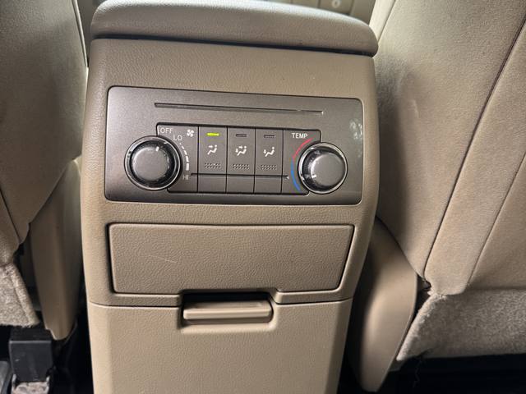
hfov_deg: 71.6
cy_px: 197
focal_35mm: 24
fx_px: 365
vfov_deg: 56.8
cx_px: 263
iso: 200
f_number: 1.78
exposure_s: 1/119
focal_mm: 6.76
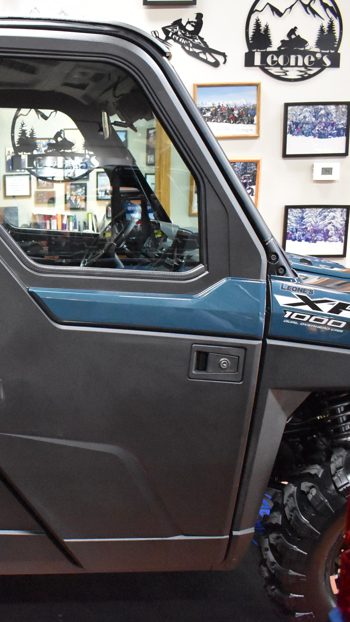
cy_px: 315
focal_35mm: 43
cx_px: -35
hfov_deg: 25.7
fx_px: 710
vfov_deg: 47.4
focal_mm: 18
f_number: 3.5
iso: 7200
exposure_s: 1/125
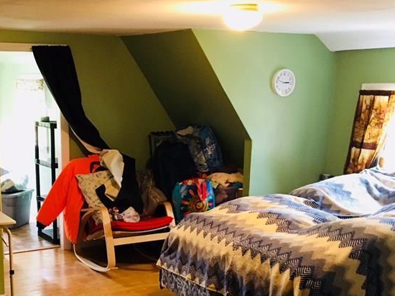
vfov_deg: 26.4
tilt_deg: -15.8
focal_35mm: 54
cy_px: 248
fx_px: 616
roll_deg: -0.5
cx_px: 147
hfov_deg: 35.4
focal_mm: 4.15
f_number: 2.2
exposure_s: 1/24
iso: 200
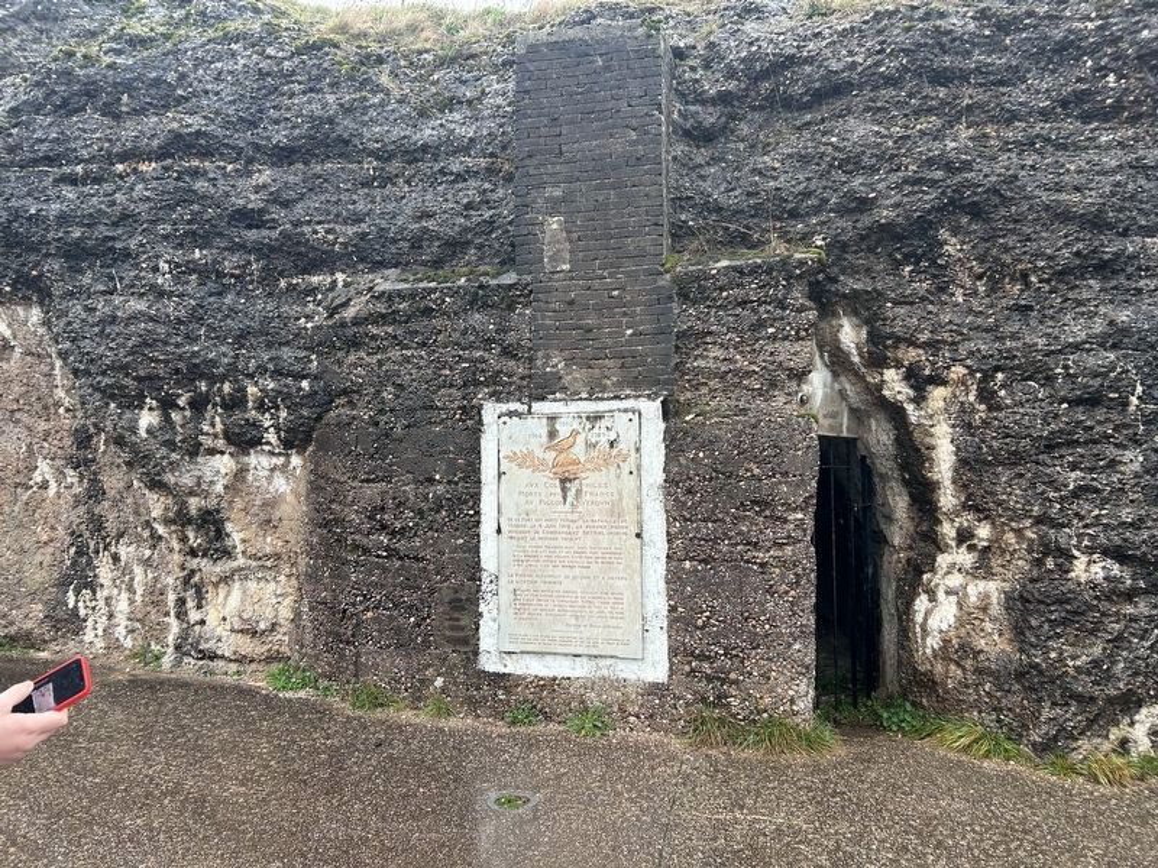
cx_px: 579
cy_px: 434
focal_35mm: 26
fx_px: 870
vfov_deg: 53.1
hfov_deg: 67.3
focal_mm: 5.7
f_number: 1.5
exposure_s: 1/121
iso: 40
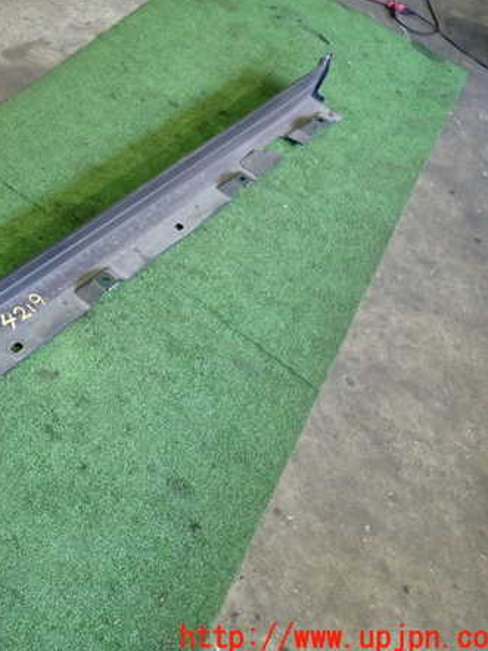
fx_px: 639
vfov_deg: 53.9
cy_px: 325
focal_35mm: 34
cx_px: 71
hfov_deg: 39.5
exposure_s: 1/30
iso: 400
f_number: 2
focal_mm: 4.5
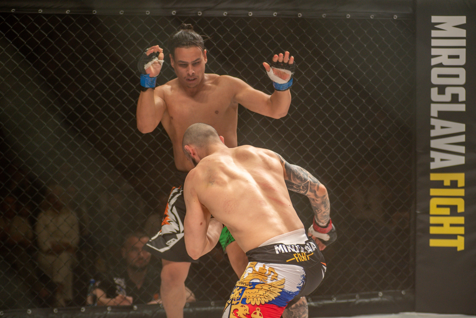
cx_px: 238
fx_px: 1323
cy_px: 159
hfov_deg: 20.4
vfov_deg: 13.7
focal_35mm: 100
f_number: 4
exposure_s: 1/640
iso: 1100
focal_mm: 100
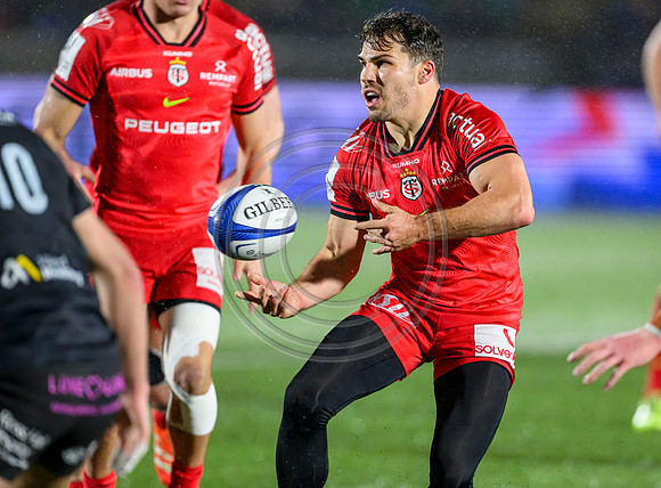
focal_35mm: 535
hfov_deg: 3.7
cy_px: 305
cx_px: 457
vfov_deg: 2.7
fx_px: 10165
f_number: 3.2
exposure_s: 1/1600
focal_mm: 400
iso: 4000
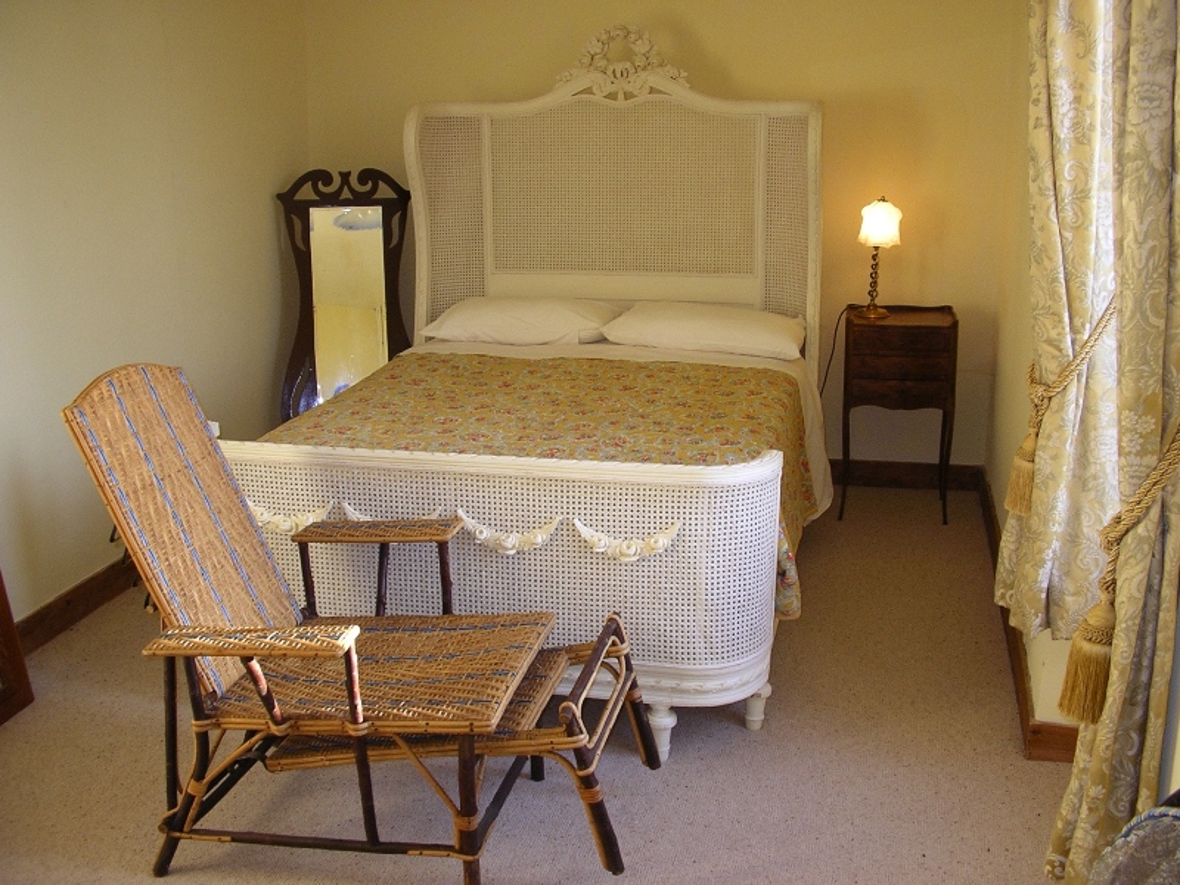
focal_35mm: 38
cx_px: 590
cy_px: 442
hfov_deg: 49.0
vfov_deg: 37.7
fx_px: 1295
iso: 64
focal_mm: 5.8
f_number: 2.9
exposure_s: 1/30
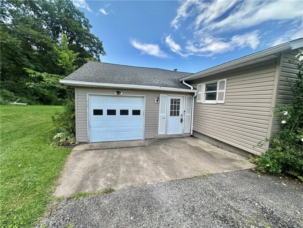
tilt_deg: -4.9
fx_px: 123
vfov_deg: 85.7
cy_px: 114
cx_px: 152
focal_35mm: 14
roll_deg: -3.5
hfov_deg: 102.1
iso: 40
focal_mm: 2.22
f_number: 2.2
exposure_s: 1/686
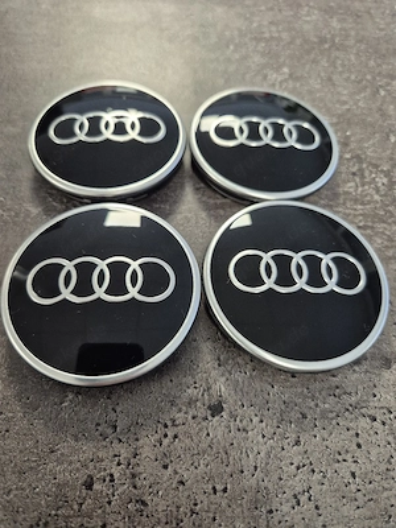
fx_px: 351
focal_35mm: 23
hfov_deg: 58.9
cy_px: 264
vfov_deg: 73.9
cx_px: 198
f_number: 1.8
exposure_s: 1/100
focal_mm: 5.4
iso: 400
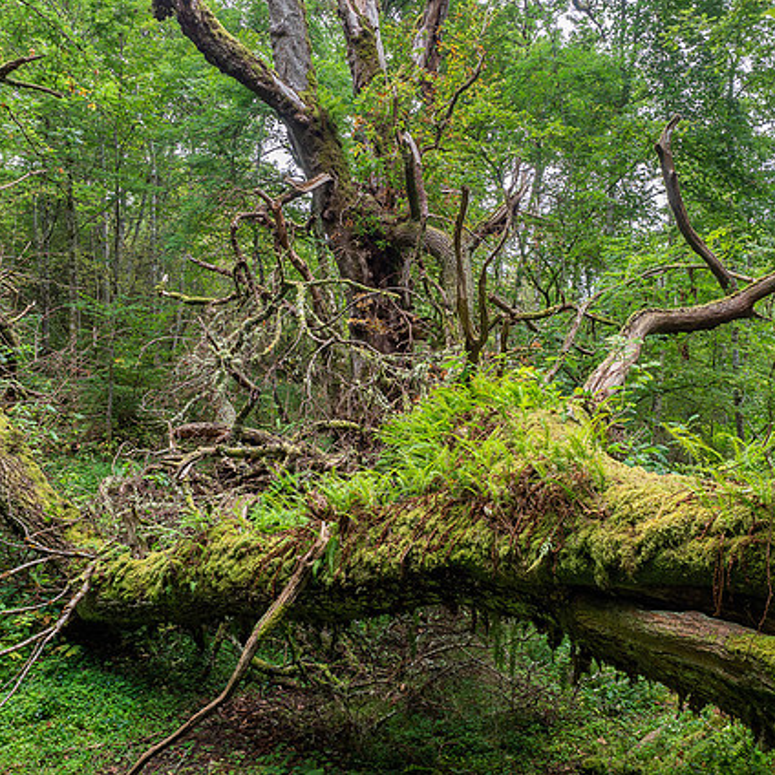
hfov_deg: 55.1
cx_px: 477
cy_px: 379
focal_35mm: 29
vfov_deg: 55.6
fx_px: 735
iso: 200
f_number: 7.1
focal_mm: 12
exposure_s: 1/1.67
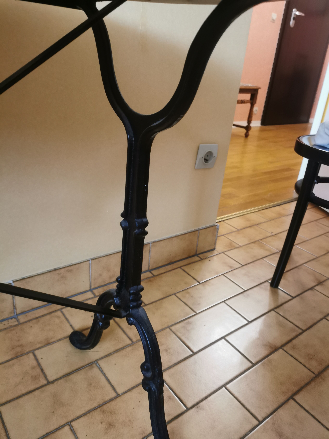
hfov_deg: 51.4
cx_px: 164
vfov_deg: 65.3
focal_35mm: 27
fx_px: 342
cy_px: 220
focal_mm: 5.56
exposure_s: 1/30
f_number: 1.6
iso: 400
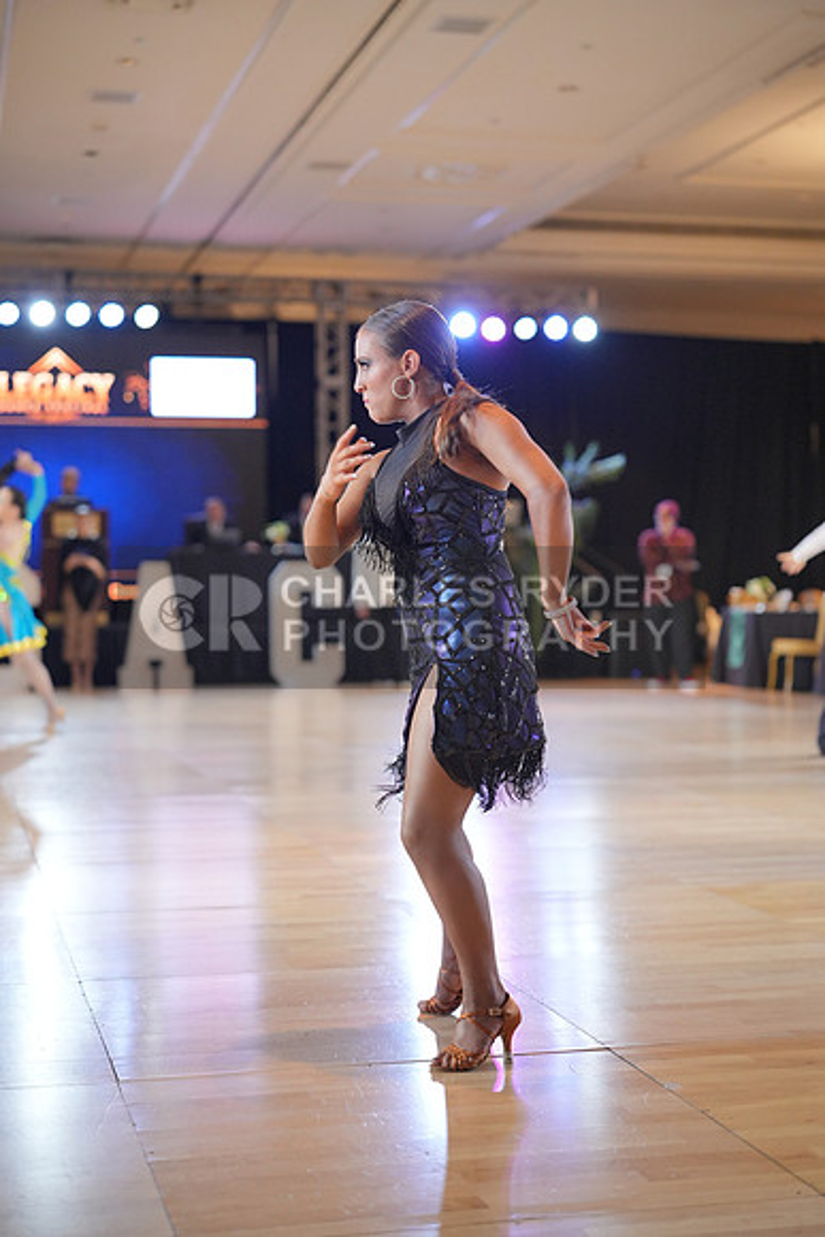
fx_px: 1924
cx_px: 412
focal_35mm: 56
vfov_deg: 35.6
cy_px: 618
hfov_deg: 24.2
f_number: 2
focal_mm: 56
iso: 2000
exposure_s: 1/500
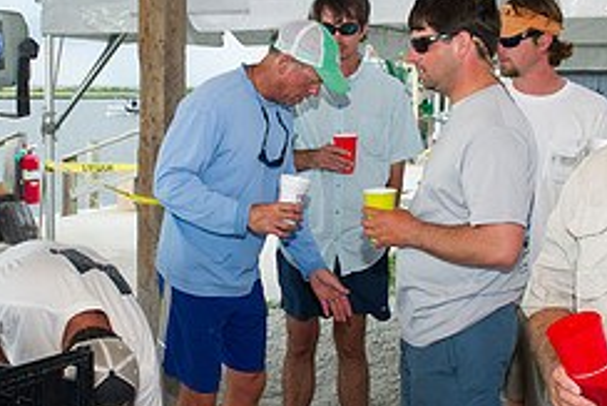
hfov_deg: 35.0
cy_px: 147
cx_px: 279
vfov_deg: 23.7
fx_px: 962
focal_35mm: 57
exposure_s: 1/200
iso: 200
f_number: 5
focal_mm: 24
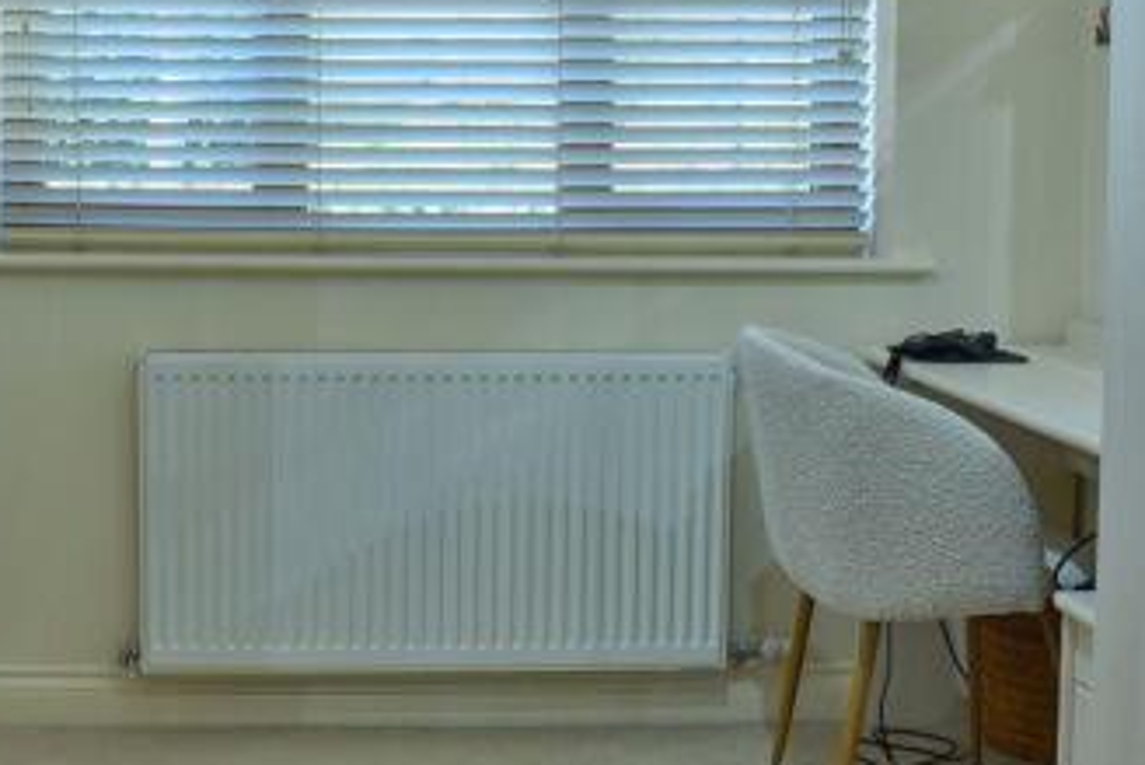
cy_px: 211
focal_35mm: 54
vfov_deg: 24.9
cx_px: 316
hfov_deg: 36.2
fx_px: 1718
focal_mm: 18
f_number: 13
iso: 100
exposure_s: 1/5
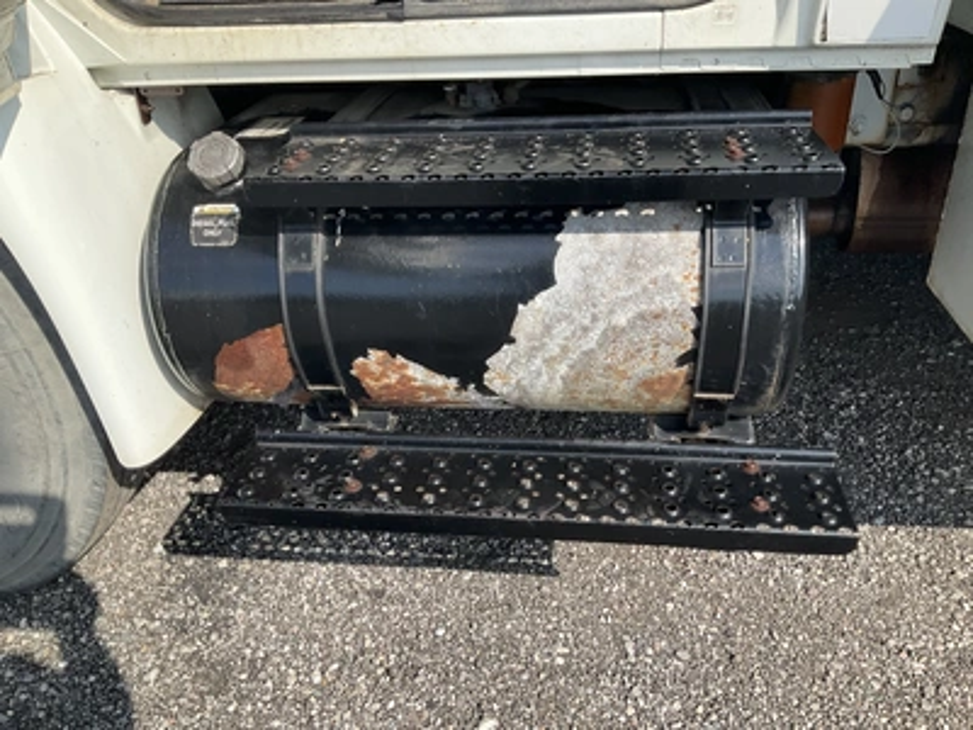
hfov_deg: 61.7
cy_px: 365
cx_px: 486
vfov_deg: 48.2
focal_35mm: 29
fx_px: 815
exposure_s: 1/1015
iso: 25
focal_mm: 3
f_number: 1.8
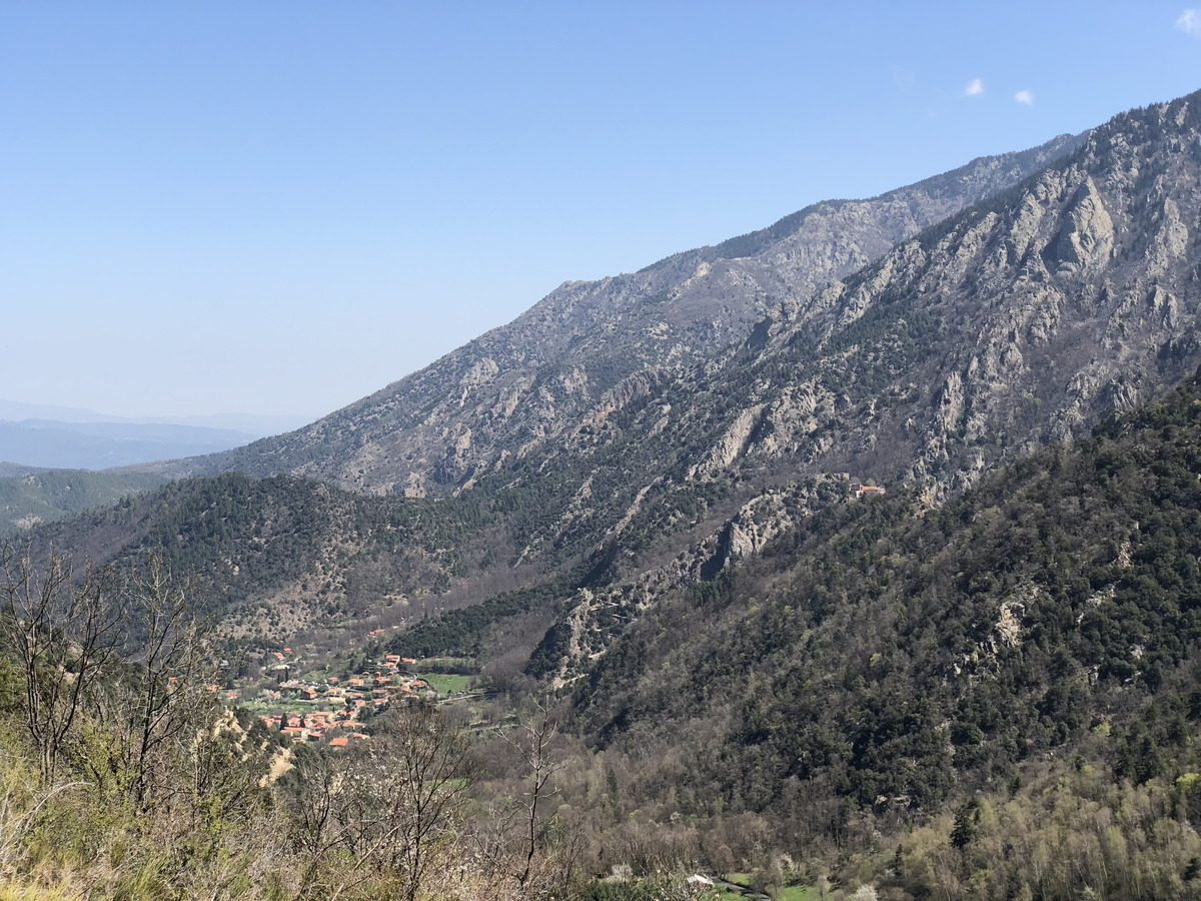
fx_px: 1804
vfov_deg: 28.0
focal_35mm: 52
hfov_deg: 36.8
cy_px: 450
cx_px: 600
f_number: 2.4
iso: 16
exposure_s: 1/873
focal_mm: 6
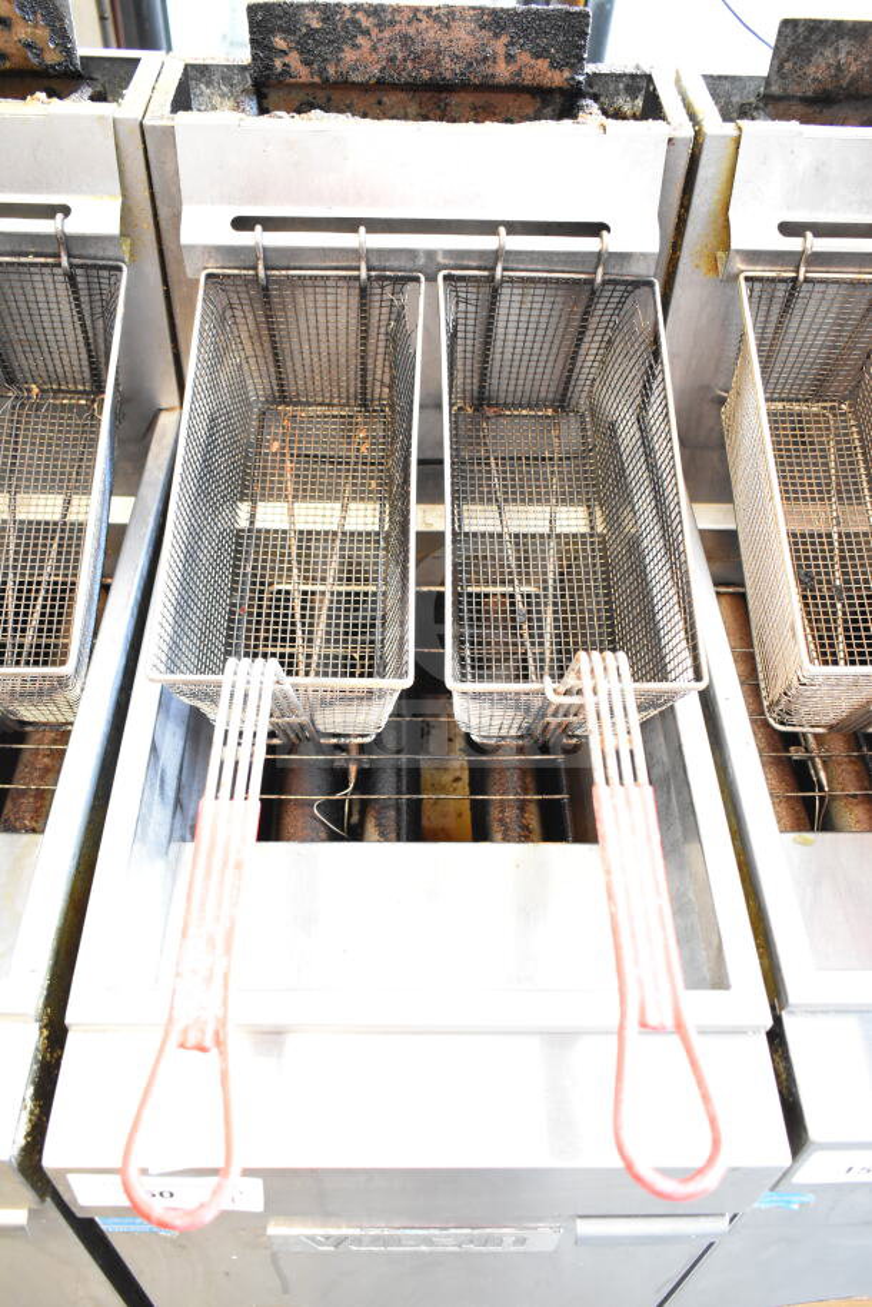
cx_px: 436
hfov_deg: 43.6
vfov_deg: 61.9
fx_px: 1089
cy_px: 654
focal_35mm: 30
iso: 2800
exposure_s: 1/30
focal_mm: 20
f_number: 3.8
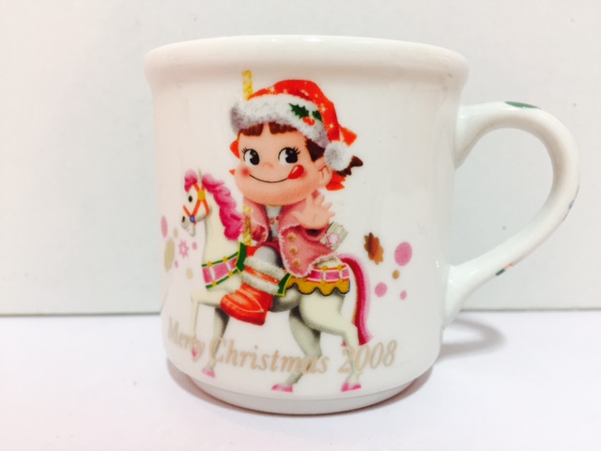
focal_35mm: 29
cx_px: 300
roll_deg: -1.2
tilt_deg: -6.4
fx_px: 503
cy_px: 226
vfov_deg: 48.2
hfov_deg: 61.7
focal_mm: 4.15
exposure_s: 1/33
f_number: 2.2
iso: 125
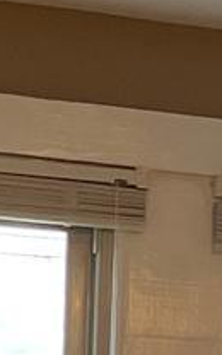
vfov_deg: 7.3
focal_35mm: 271
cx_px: 567
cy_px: 797
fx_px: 2623
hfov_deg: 4.7
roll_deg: -2.4
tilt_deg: -4.2
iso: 100
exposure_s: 1/120
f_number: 1.6
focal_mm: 5.1
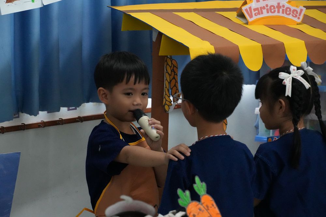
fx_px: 1263
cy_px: 108
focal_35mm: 140
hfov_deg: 14.7
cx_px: 163
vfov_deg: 9.8
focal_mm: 93
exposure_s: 1/125
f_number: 7.1
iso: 6400
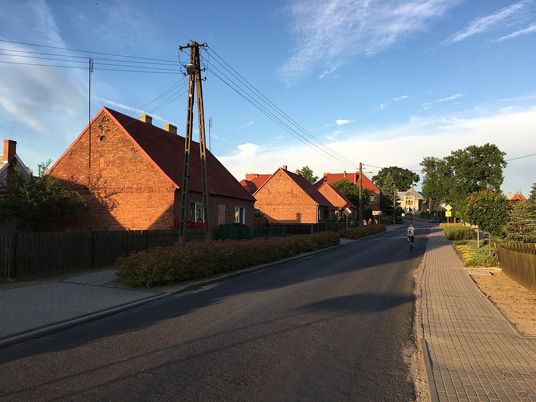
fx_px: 449
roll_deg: -1.5
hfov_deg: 61.7
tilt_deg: +2.9
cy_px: 201
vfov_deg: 48.2
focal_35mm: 29
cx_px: 268
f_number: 2.2
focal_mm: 4.15
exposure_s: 1/519
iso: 25
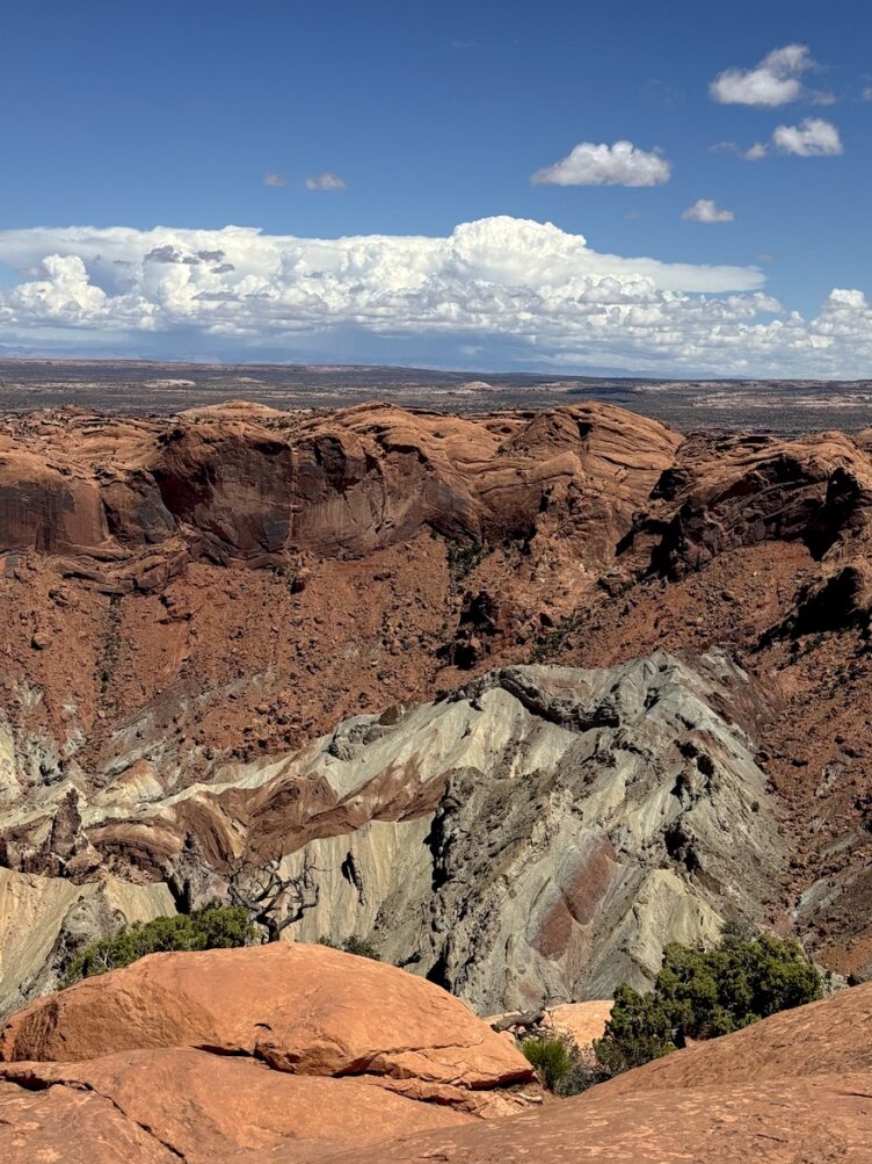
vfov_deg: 38.9
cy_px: 578
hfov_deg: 29.7
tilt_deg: -8.0
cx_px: 437
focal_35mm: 49
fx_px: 1646
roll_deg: -0.1
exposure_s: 1/9009
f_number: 1.78
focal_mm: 6.76
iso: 64
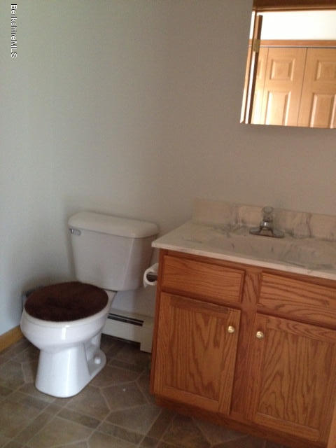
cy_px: 224
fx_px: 453
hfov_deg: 40.7
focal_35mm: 35
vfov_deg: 52.6
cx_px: 168
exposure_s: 1/15
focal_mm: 4.28
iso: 400
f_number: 2.4
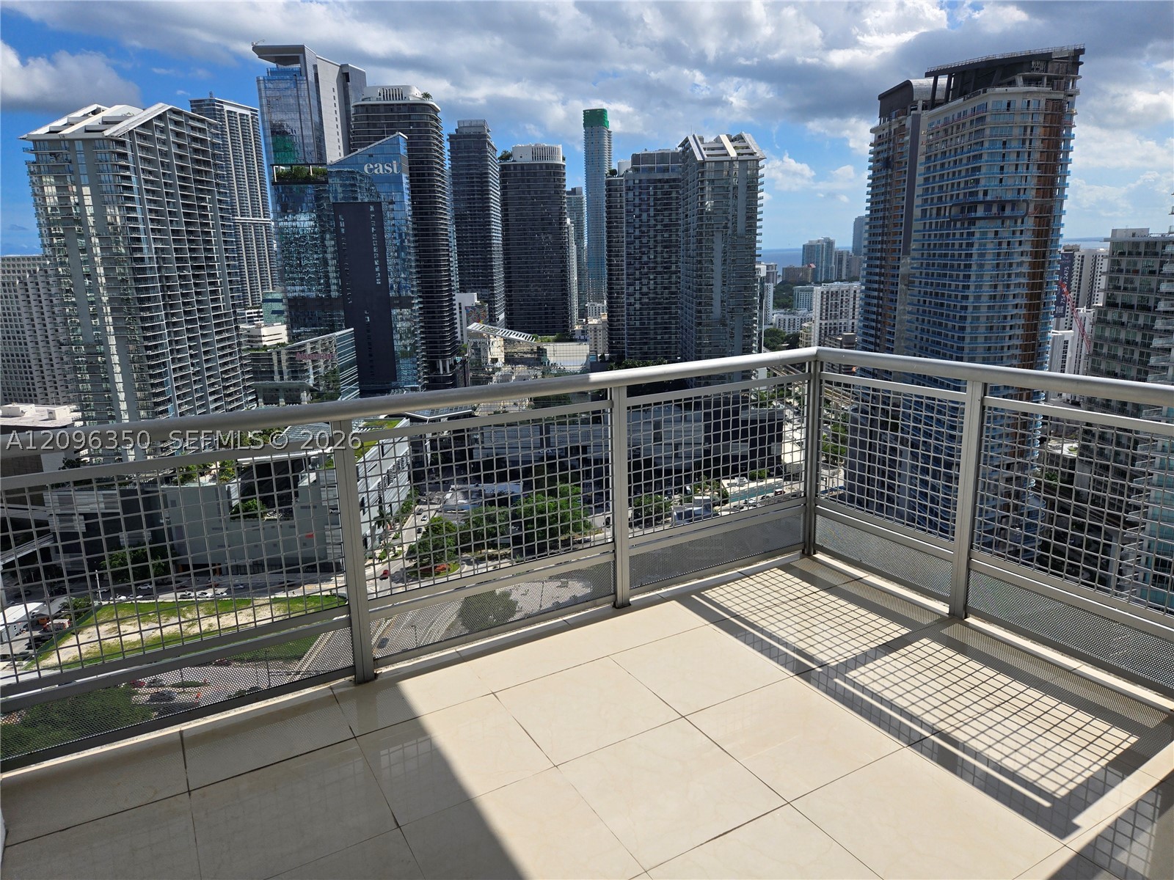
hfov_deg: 73.9
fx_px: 780
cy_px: 440
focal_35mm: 23
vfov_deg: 58.9
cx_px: 587
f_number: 1.8
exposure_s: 1/2635
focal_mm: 5.4
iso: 25
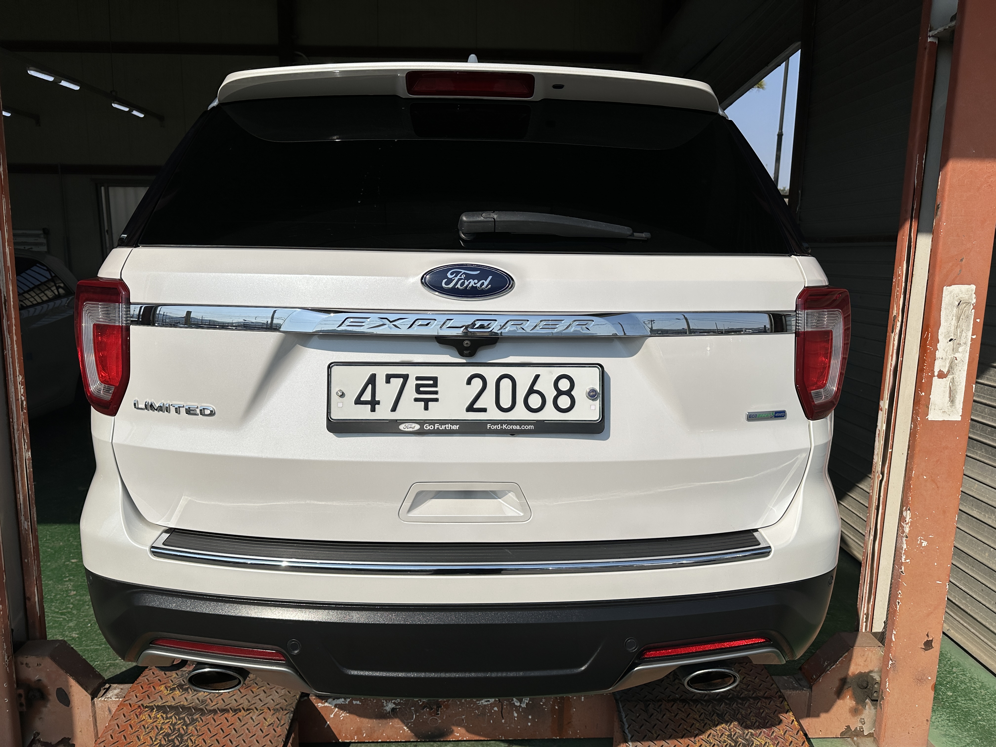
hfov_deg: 71.6
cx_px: 498
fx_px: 691
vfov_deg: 56.8
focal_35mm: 24
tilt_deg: -9.4
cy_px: 374
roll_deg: -1.5
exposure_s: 1/10753
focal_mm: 6.86
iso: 80
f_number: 1.78
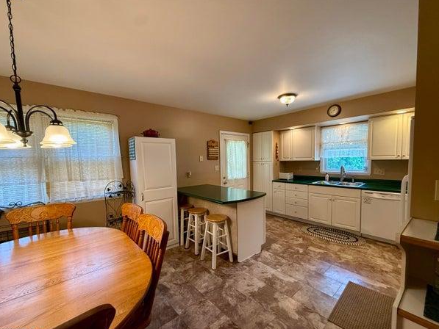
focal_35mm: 15
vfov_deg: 81.7
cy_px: 173
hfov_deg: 98.2
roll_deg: +0.8
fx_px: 190
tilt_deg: -2.5
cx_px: 221
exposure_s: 1/120
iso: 320
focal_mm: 2.22
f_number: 2.2
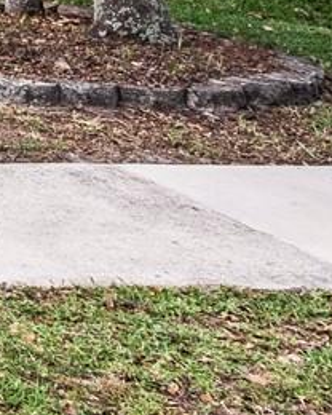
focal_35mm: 84
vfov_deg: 18.7
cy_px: -289
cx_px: -674
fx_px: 1032
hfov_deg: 11.1
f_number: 6.3
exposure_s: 1/320
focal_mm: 7
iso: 200
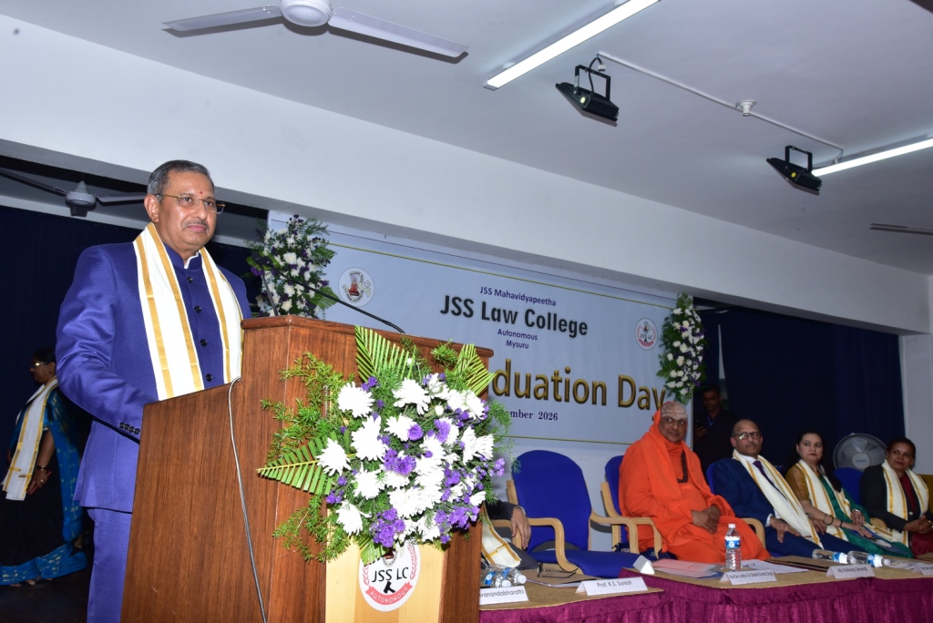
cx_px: 466
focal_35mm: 35
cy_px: 312
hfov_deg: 54.4
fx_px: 908
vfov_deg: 37.9
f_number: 8
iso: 800
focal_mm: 35
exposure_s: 1/200
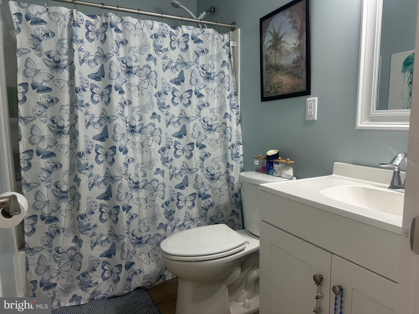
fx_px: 291
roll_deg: +0.1
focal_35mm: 24
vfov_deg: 56.8
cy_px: 157
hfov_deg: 71.6
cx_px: 210
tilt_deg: -7.3
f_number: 1.78
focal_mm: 6.86
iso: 160
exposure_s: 1/120
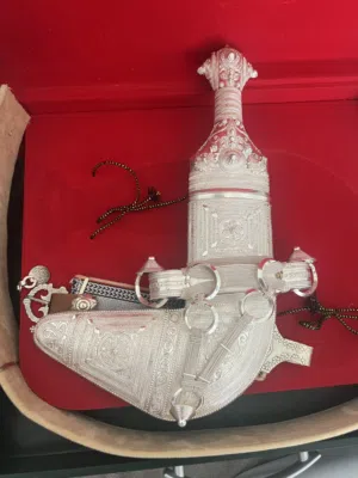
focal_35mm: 26
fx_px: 359
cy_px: 239
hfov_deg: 53.1
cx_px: 179
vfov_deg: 67.3
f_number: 1.5
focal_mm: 5.7
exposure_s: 1/60
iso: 250
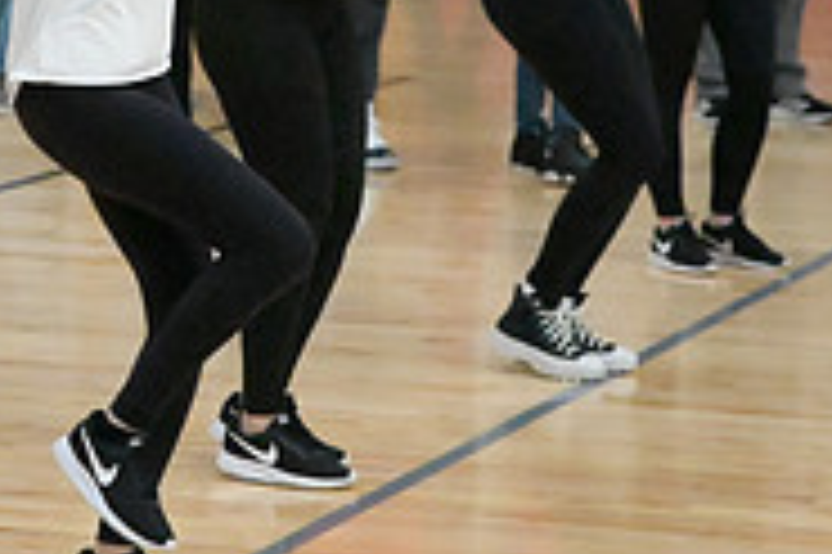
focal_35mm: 220
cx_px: 130
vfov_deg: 6.2
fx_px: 5080
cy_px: -90
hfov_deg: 9.3
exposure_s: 1/8000
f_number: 2.8
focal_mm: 70
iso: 45600
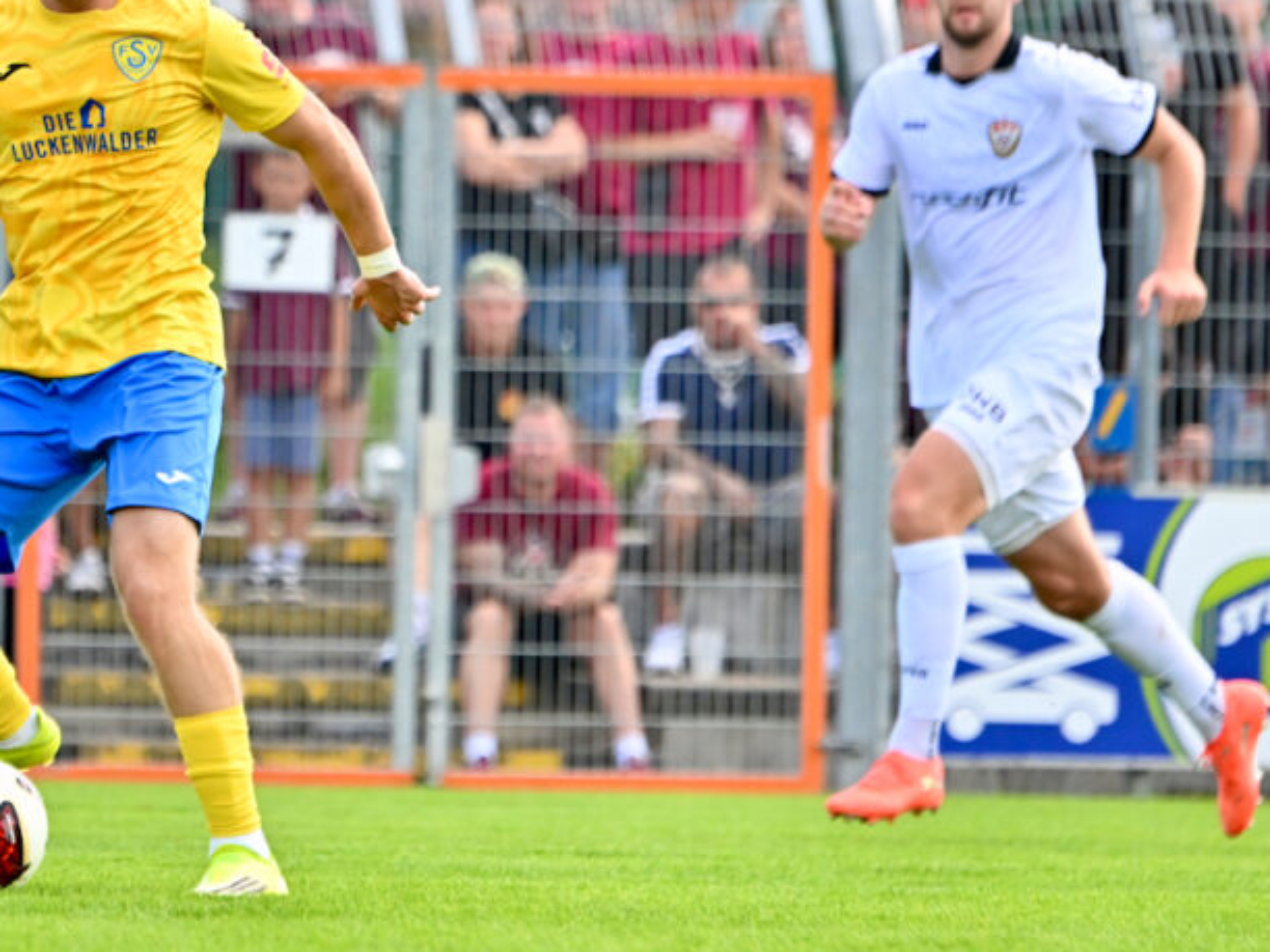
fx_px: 20068
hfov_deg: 3.6
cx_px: 261
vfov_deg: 2.7
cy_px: 252
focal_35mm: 547
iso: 1600
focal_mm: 340
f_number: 5.6
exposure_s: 1/2000
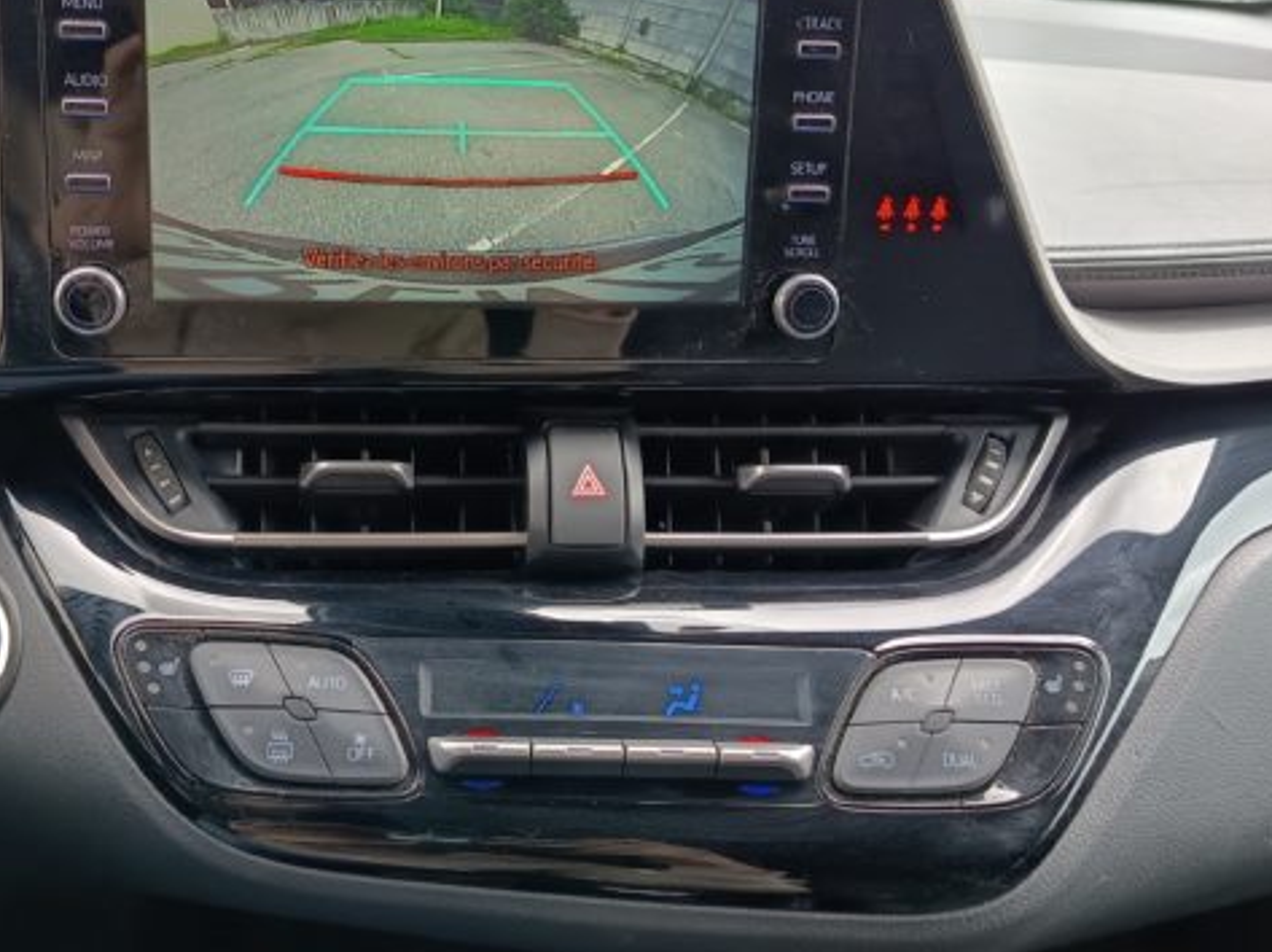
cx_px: 468
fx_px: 1432
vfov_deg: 36.7
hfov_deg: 47.4
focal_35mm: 39
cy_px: 436
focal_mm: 5.24
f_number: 1.7
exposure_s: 1/50
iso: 160
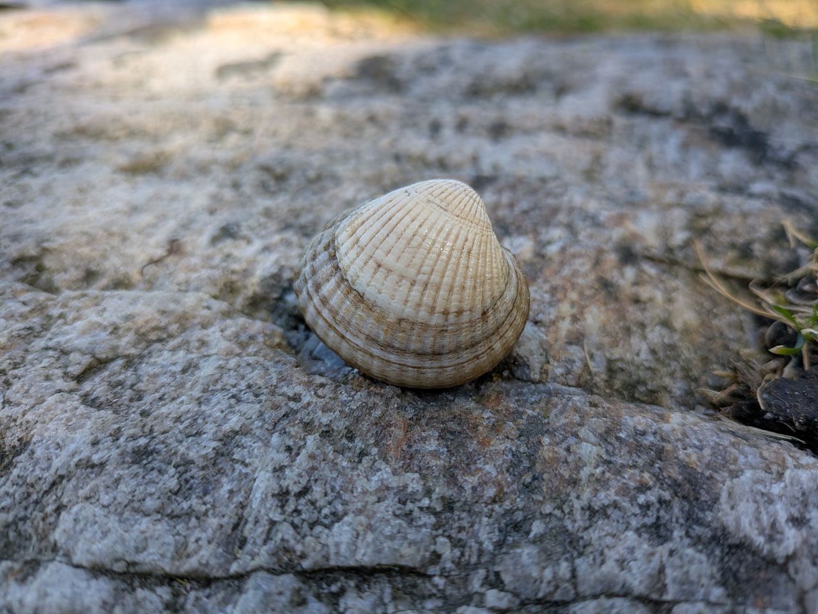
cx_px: 409
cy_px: 307
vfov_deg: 54.9
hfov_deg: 69.4
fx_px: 591
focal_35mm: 25
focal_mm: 5.43
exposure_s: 1/560
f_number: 1.89
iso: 48
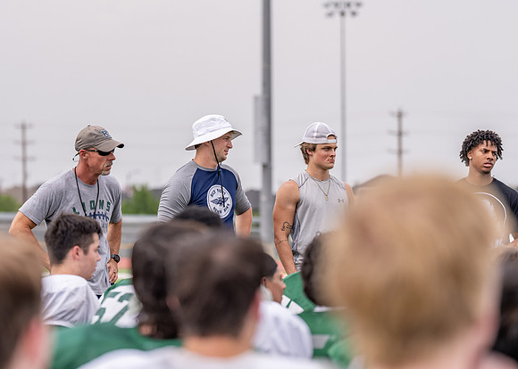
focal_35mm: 144
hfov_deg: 14.0
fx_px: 2114
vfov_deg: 10.0
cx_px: 204
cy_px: 153
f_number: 2.8
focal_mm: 117
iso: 100
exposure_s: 1/1000
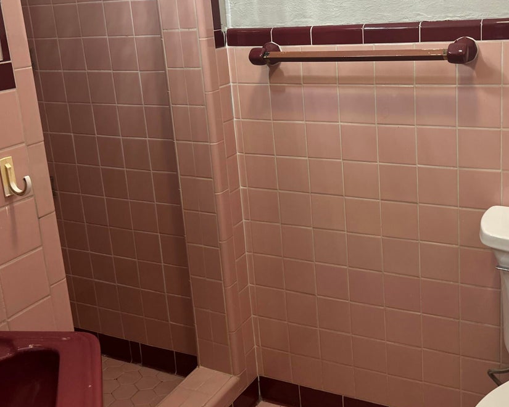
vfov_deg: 35.3
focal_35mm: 42
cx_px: 308
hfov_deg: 43.6
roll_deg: +4.3
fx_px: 633
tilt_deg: -13.0
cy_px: 135
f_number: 1.5
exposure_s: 1/60
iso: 160
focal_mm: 5.7
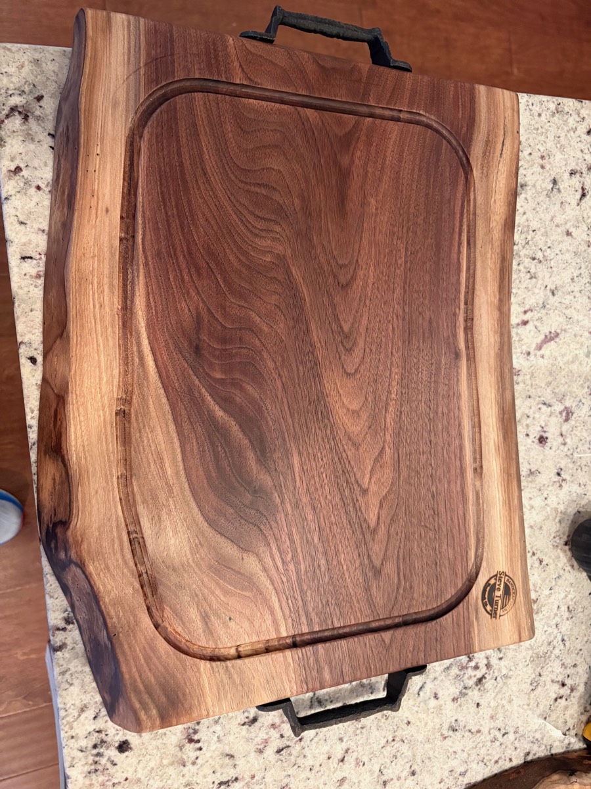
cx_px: 296
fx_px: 592
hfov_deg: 53.1
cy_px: 394
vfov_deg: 67.3
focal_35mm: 26
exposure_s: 1/60
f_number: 1.6
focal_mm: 5.96
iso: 500
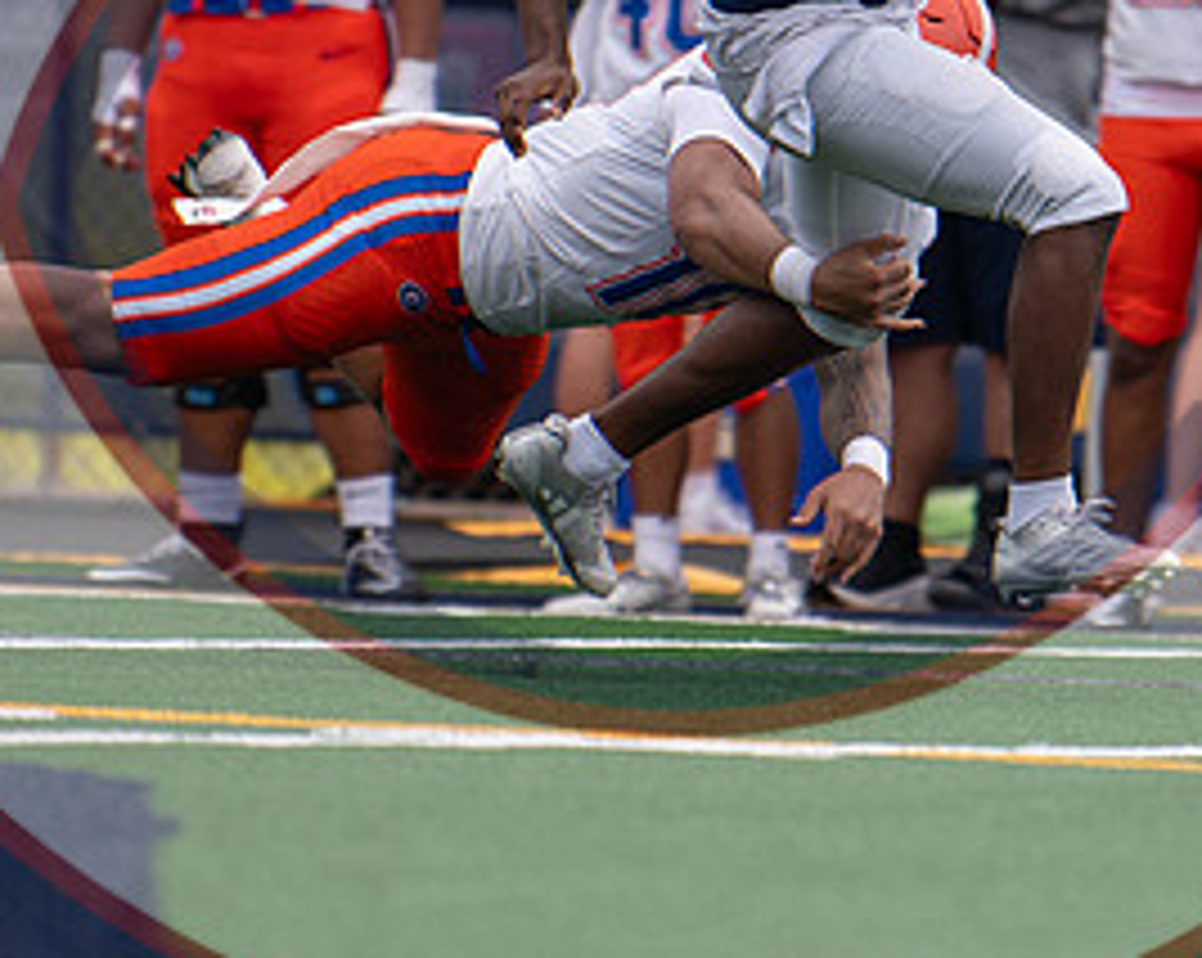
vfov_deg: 1.6
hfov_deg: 2.0
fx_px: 33936
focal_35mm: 955
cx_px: 955
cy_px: 284
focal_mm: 200
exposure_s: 1/1000
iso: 90
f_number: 2.8
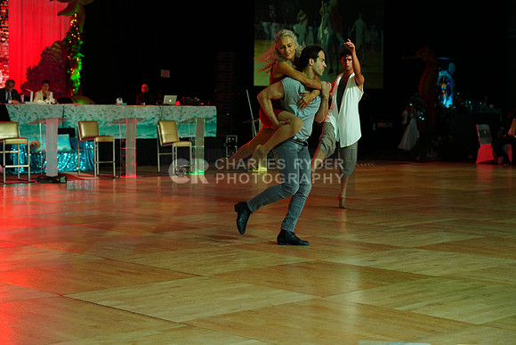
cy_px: 172
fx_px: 975
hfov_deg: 29.6
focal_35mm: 68
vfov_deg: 20.0
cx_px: 258
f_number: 4
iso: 2000
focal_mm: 68
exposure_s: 1/400
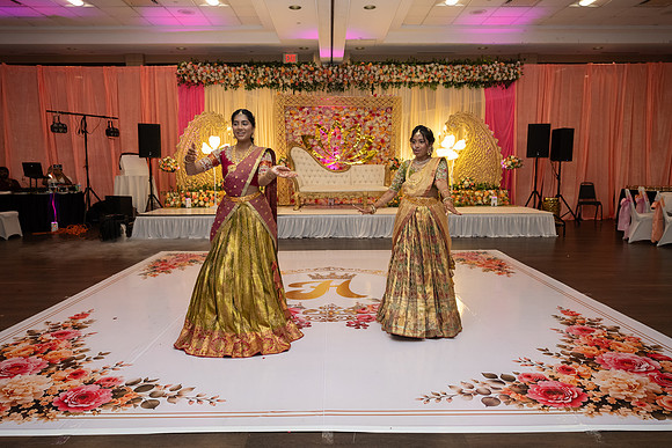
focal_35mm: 26
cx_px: 336
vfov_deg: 49.5
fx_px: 486
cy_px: 224
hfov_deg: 69.3
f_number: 4
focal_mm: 26
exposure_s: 1/160
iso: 1250
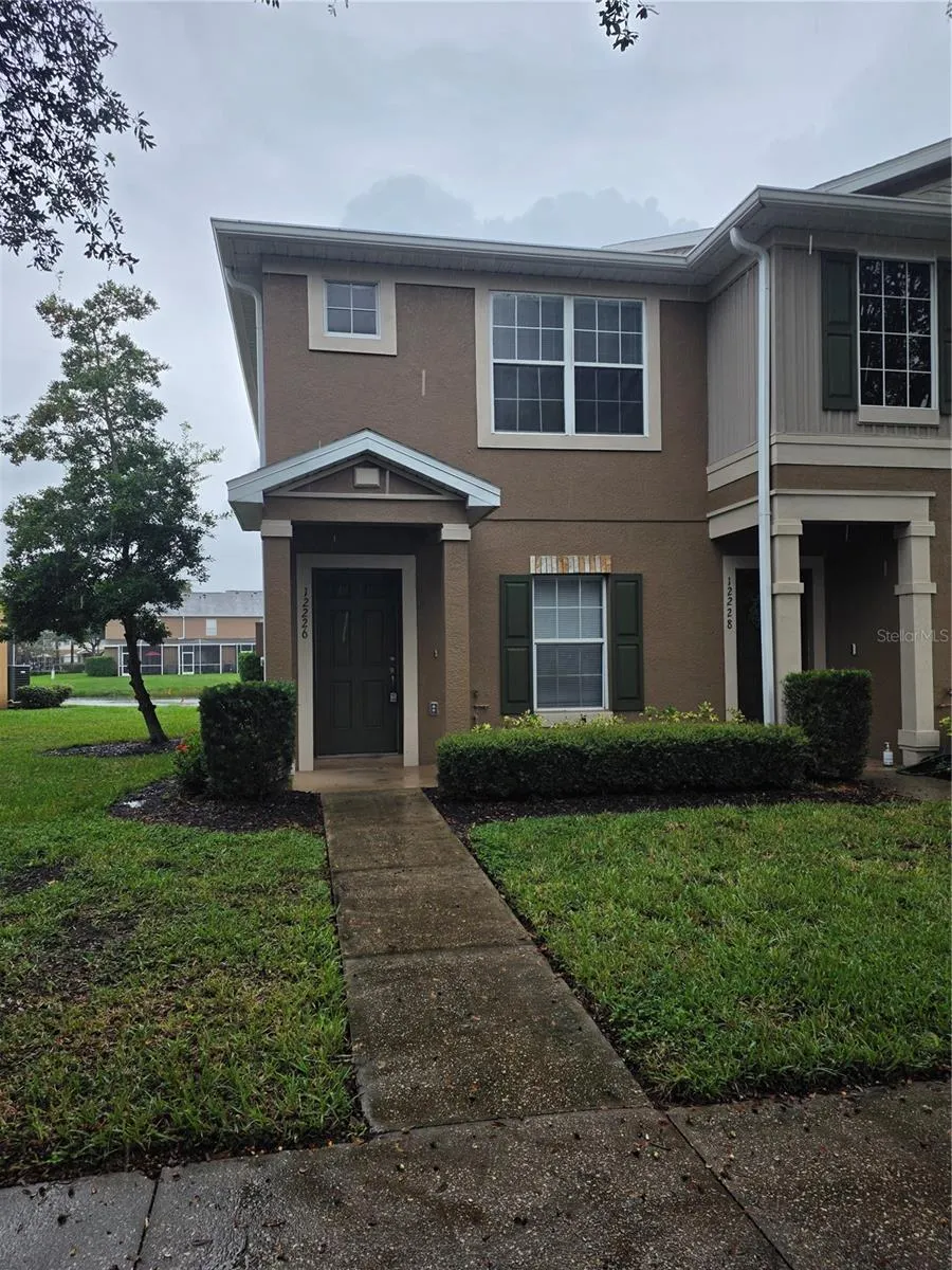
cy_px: 635
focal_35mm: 23
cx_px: 476
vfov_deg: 73.9
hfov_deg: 58.9
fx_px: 843
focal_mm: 6.25
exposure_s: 1/180
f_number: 1.7
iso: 32
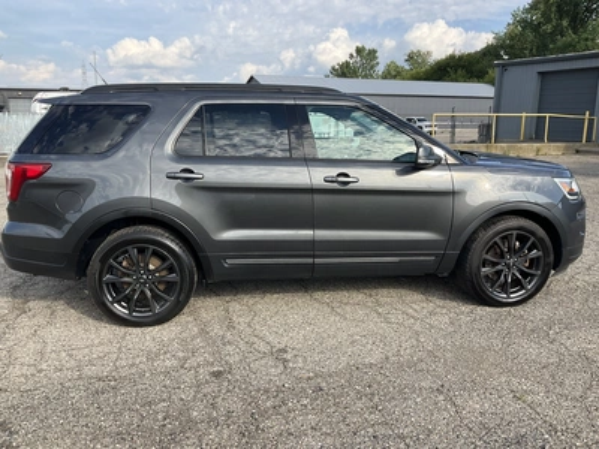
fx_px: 502
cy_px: 224
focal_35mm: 29
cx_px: 300
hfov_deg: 61.7
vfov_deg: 48.2
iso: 25
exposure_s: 1/997
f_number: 1.8
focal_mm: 3
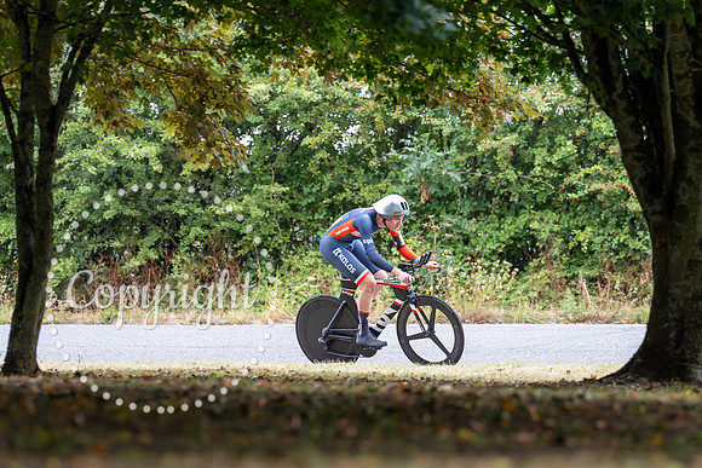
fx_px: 5121
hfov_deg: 7.8
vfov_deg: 5.2
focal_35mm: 263
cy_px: 317
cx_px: 389
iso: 1250
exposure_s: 1/1000
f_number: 4
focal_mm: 194
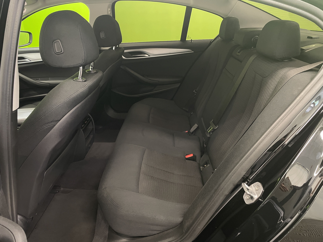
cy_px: 121
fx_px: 243
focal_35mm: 26
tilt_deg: -23.1
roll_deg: +0.4
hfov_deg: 67.3
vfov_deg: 53.1
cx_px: 162
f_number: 1.6
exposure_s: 1/50
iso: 320
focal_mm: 4.2
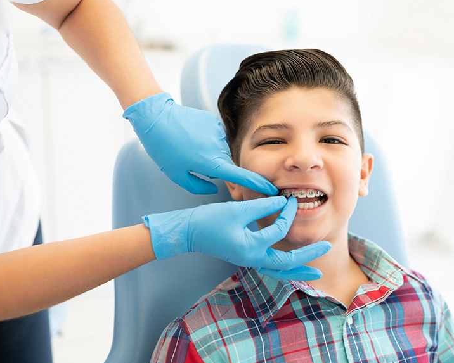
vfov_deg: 37.3
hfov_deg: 45.7
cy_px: 182
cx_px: 259
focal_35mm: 40
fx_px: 538
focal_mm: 35
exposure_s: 1/160
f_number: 1.8
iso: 200
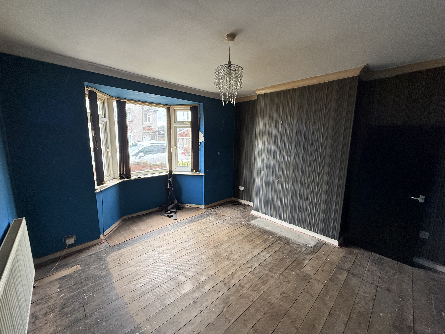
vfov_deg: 85.7
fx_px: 180
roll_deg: +1.3
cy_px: 167
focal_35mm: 14
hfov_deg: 102.1
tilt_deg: -7.8
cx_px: 222
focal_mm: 2.22
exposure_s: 1/99
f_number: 2.2
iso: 250
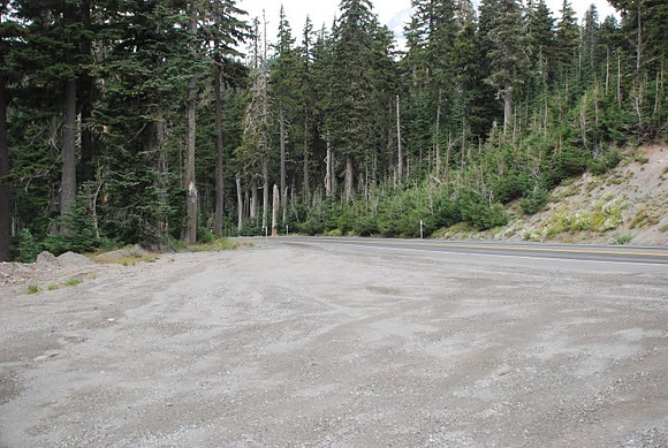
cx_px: 334
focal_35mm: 36
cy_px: 224
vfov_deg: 37.0
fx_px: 669
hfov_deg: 53.0
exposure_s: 1/3200
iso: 1600
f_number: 4
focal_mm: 24
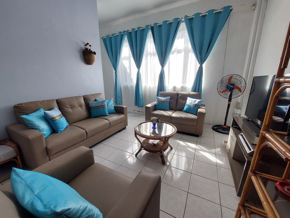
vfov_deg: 89.9
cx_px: 145
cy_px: 109
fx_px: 109
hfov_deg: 106.2
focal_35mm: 13
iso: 80
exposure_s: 1/100
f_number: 2.2
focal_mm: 1.74
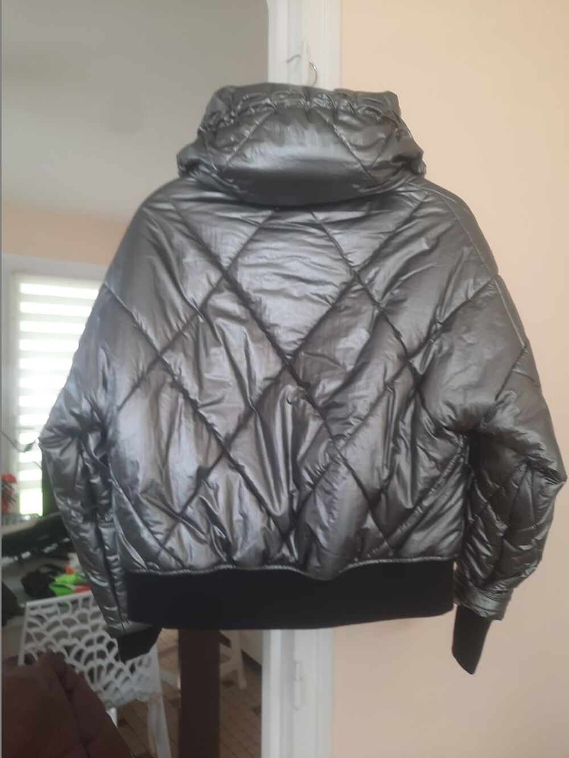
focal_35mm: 25
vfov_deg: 69.4
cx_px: 284
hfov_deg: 54.9
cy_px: 379
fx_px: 548
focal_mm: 4.6
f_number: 2
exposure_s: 1/50
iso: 40
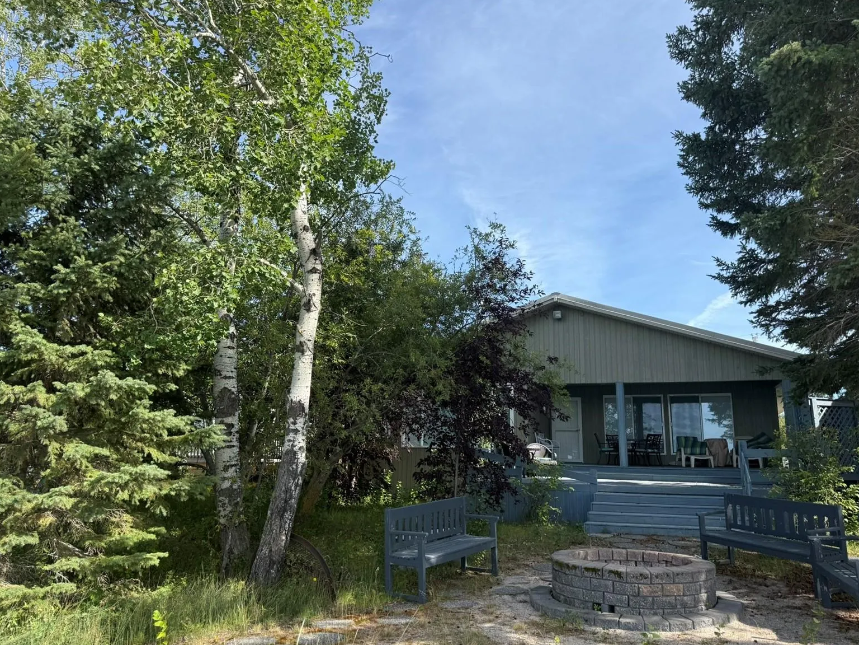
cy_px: 326
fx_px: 620
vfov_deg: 54.9
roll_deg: -1.2
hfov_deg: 69.4
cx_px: 433
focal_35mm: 25
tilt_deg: +10.6
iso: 80
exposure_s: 1/2110
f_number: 1.78
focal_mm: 6.76
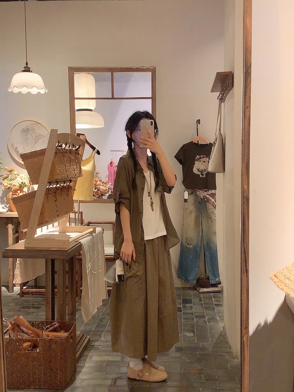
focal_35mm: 45
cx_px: 147
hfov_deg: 32.2
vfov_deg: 42.1
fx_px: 510
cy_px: 196
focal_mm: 4.25
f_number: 1.8
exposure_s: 1/50
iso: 320
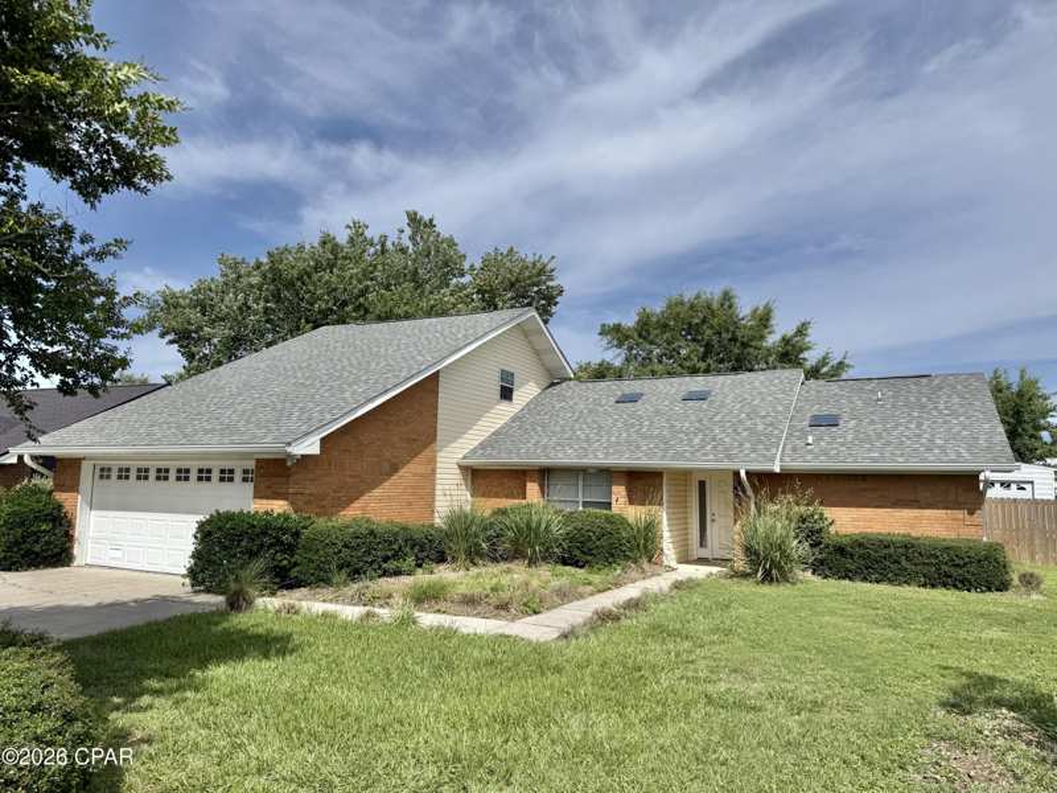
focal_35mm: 24
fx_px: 733
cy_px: 396
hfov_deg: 71.6
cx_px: 528
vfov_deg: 56.8
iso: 80
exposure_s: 1/8130
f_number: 1.78
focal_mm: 6.76
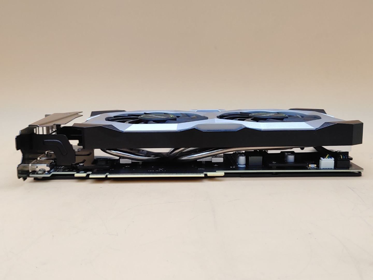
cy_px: 140
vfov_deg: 36.8
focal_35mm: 39
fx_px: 420
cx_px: 186
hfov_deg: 47.9
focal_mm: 4.36
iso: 50
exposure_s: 1/120
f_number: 1.8
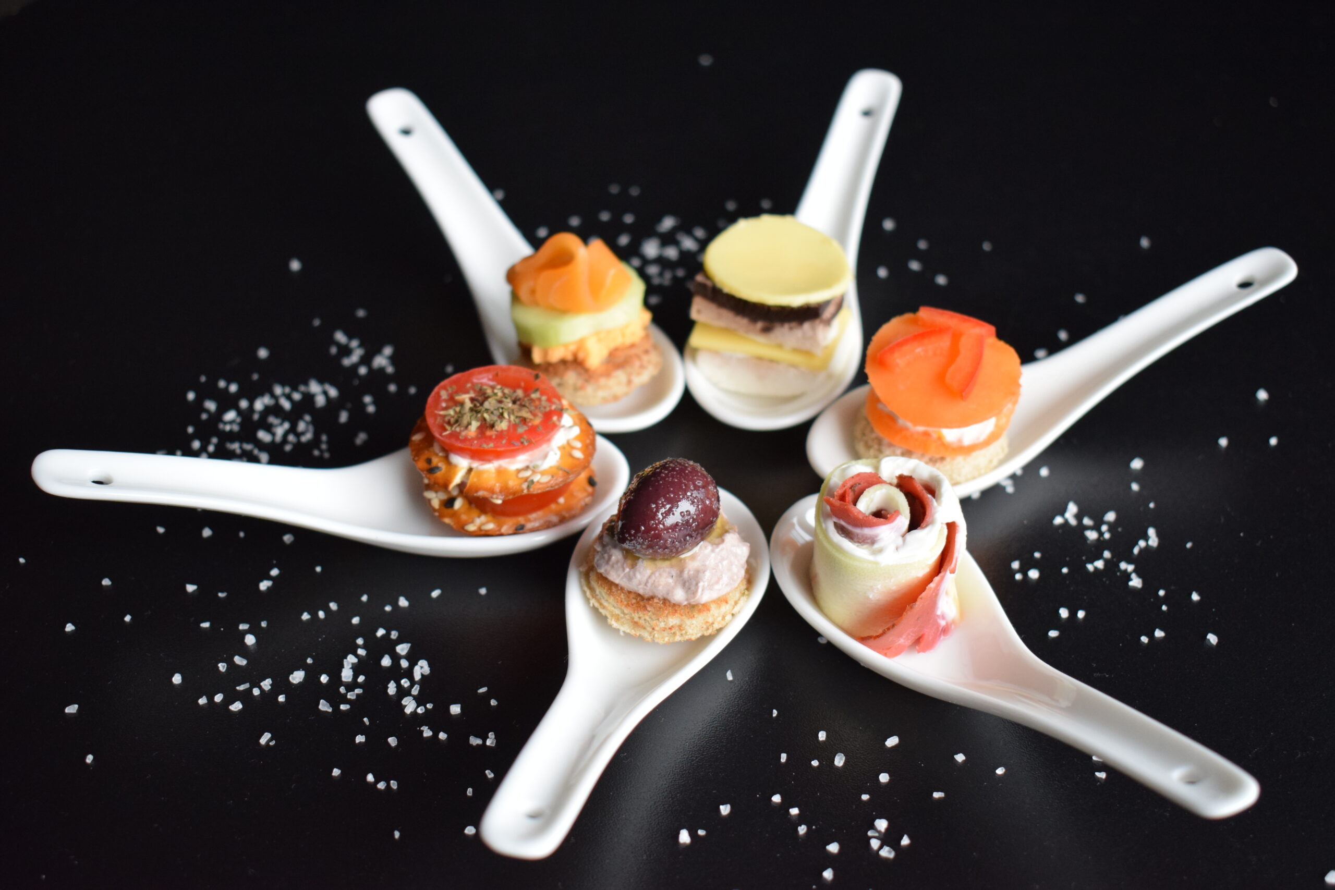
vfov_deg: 28.1
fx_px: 1780
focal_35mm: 48
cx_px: 668
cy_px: 445
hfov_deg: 41.1
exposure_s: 1/125
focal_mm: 32
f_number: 4.5
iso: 1100
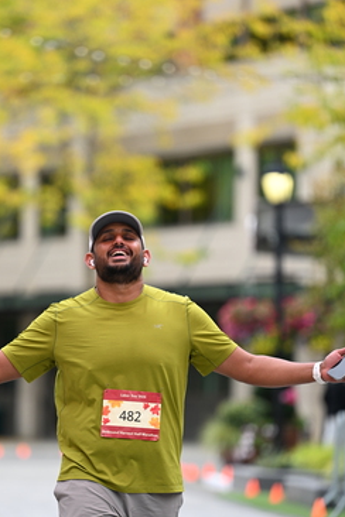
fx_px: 3565
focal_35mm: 248
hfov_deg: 5.5
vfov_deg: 8.3
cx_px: 131
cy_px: 318
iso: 400
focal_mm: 165
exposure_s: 1/1250
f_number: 2.8
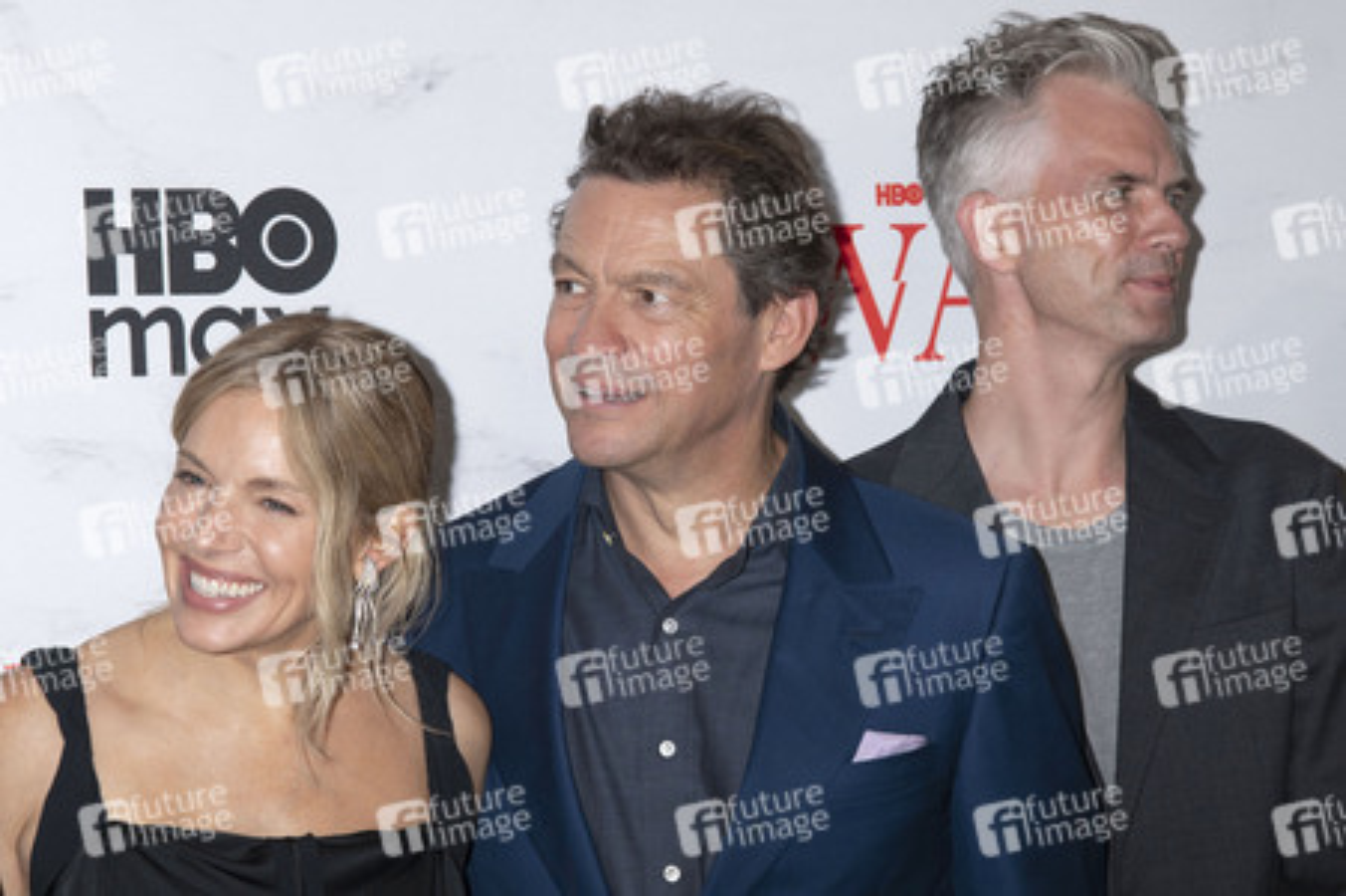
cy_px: 448
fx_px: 3437
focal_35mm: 92
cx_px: 673
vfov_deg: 14.8
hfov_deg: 22.2
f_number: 6.3
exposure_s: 1/200
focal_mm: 92
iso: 640
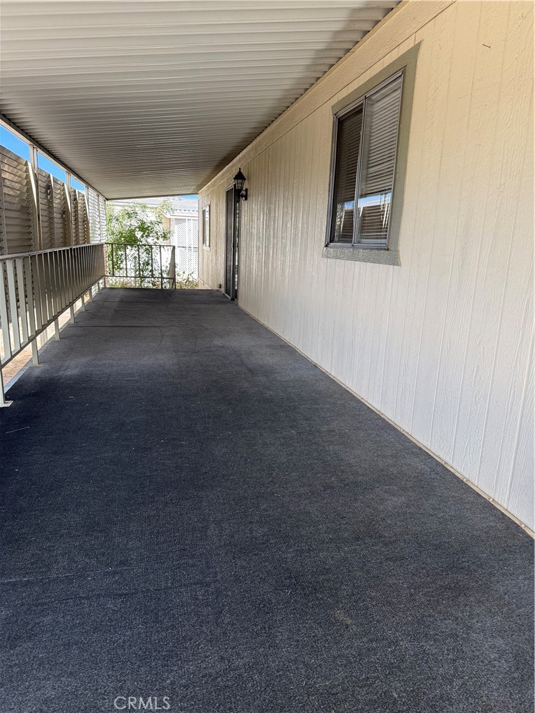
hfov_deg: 56.8
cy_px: 356
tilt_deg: -12.0
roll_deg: -3.1
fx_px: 495
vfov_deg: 71.6
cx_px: 268
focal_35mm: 24
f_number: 1.78
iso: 100
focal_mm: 6.76
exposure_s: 1/677
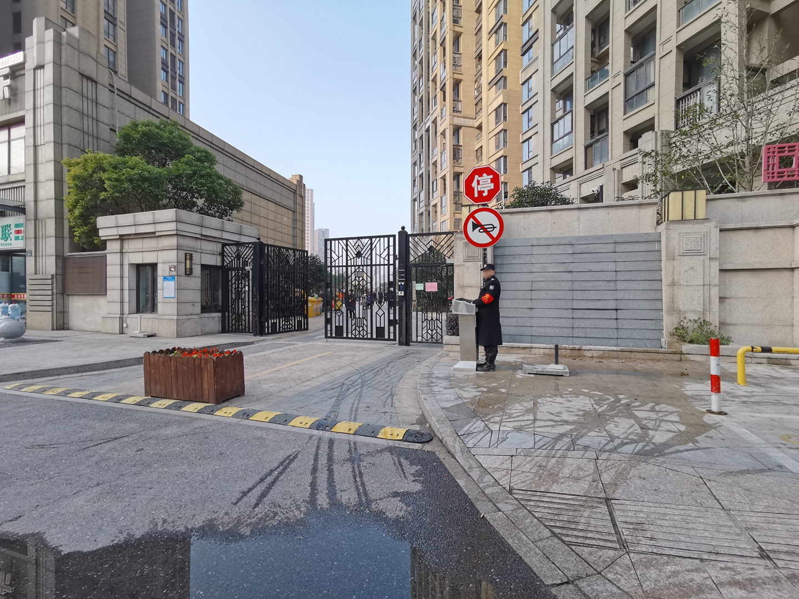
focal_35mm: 17
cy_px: 300
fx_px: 392
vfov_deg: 74.7
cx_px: 400
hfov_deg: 91.0
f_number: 2.2
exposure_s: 1/263
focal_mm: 2.26
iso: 50
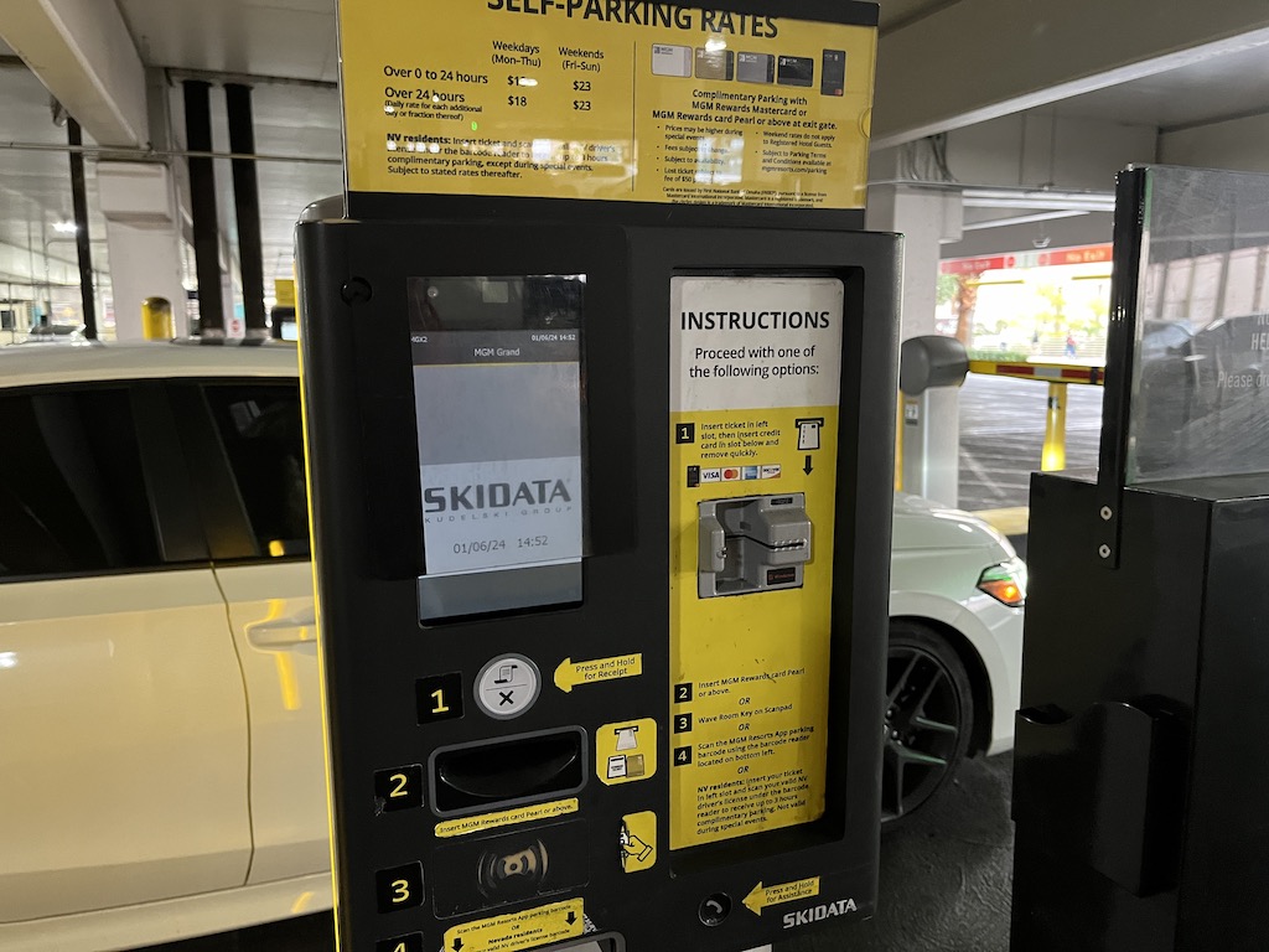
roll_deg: +0.6
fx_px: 953
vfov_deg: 53.1
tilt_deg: -9.0
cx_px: 634
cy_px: 476
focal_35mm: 26
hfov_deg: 67.3
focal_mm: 5.1
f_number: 1.6
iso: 640
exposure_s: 1/40
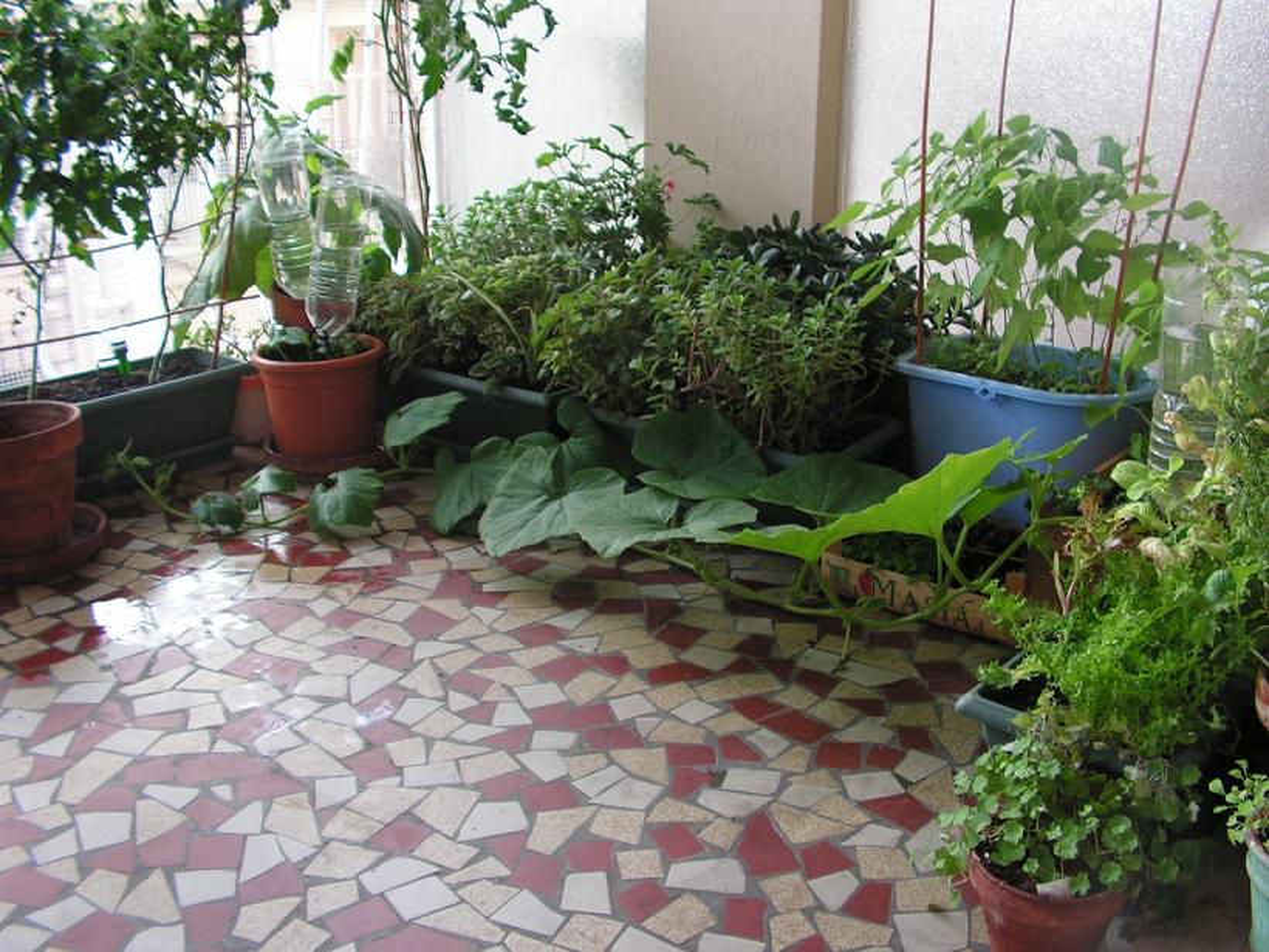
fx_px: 1320
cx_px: 634
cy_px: 476
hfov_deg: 51.4
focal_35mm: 36
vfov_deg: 39.7
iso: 80
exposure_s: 1/40
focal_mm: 6
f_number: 3.2
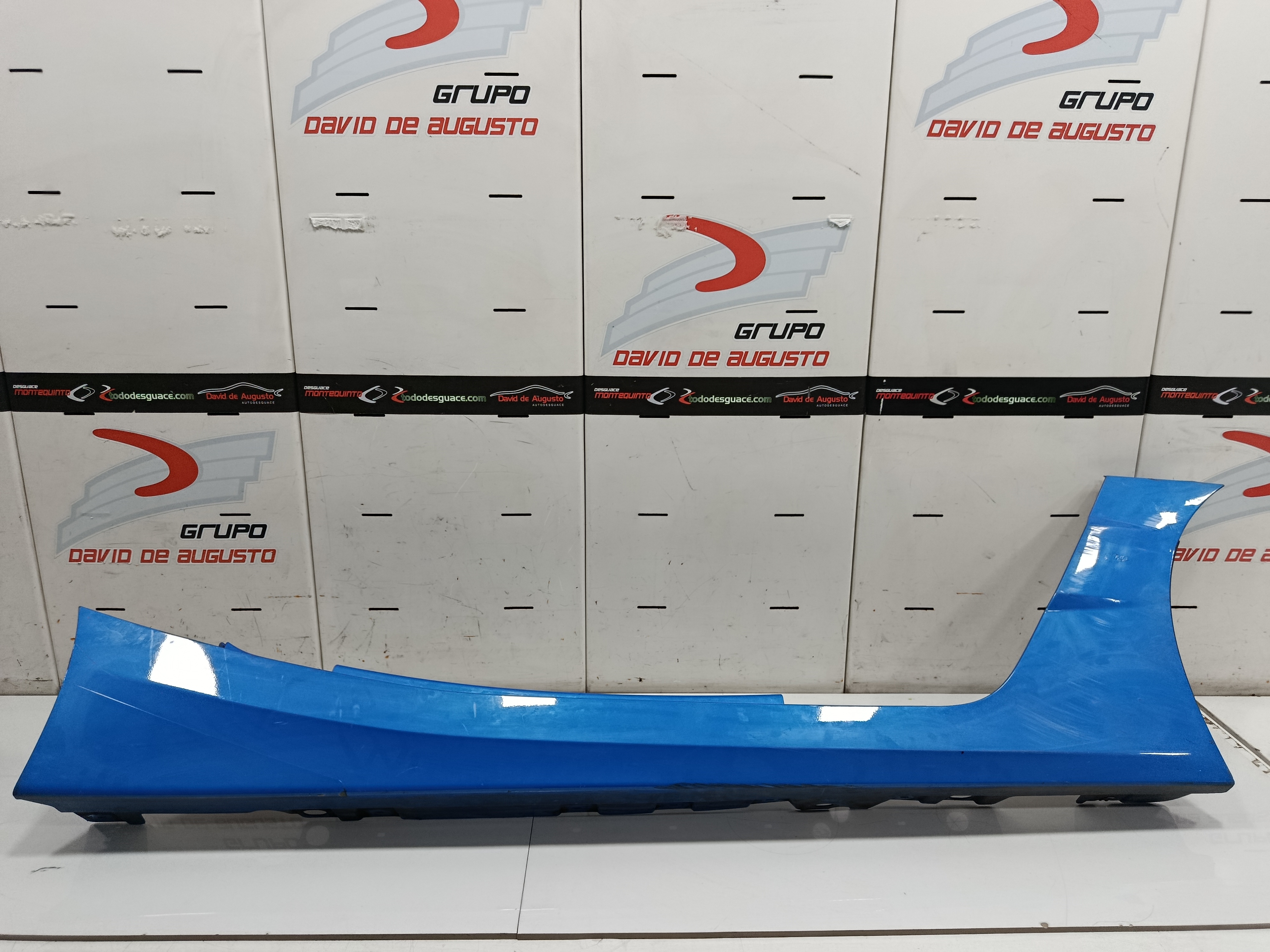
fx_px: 881
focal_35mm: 24
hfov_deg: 71.6
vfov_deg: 56.8
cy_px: 476
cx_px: 635
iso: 1100
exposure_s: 1/100
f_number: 1.7
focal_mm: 5.24
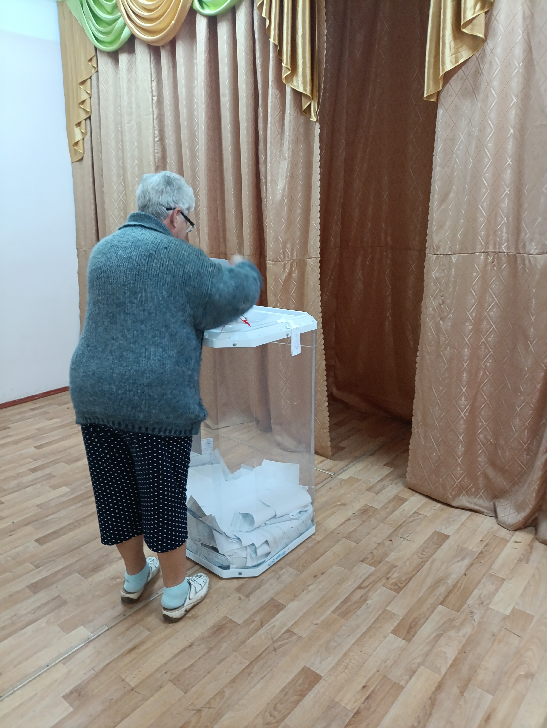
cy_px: 364
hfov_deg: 54.9
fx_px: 526
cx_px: 274
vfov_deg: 69.4
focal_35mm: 25
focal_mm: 4.71
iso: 500
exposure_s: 1/25
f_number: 1.7
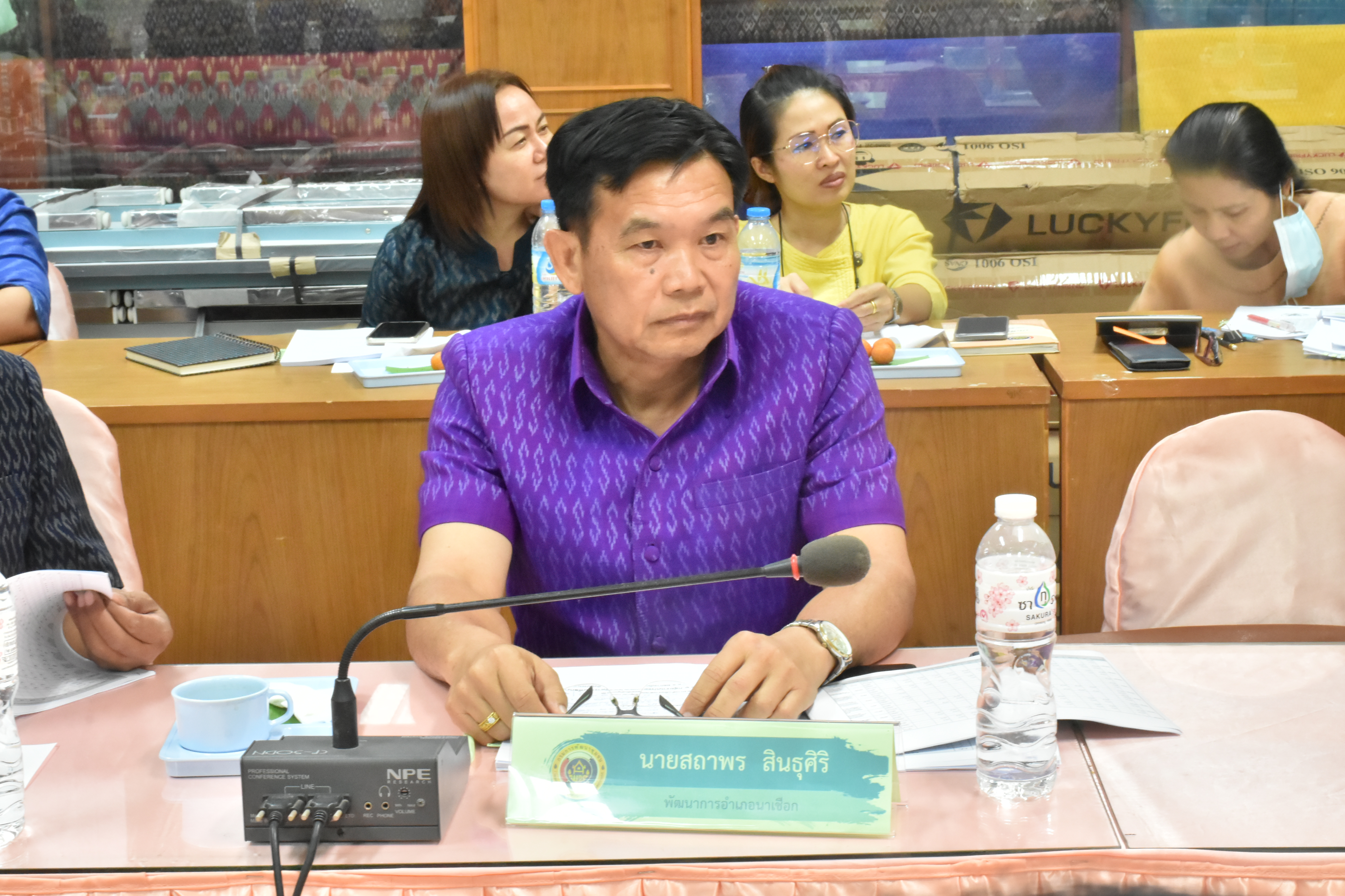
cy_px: 448
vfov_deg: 18.2
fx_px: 2802
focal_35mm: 75
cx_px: 672
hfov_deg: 27.0
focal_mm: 50
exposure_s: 1/13
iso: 3200
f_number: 18
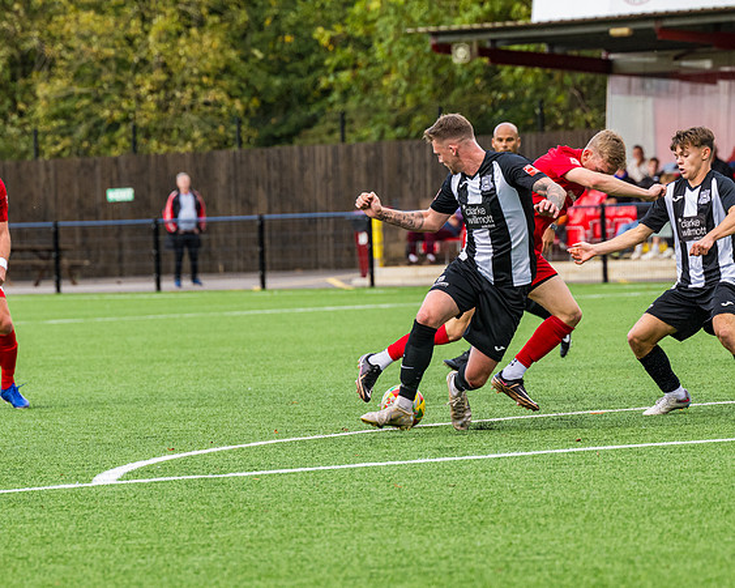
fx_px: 5804
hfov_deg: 7.2
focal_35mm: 267
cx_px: 372
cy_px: 293
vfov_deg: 5.8
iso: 800
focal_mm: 155
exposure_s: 1/1600
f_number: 4.5
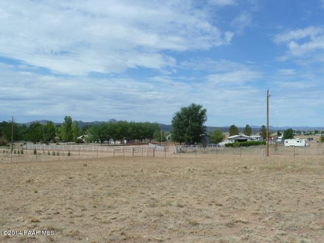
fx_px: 346
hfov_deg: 50.1
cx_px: 162
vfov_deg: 38.7
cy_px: 122
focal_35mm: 37
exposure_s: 1/640
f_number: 5.6
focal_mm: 6.1
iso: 80
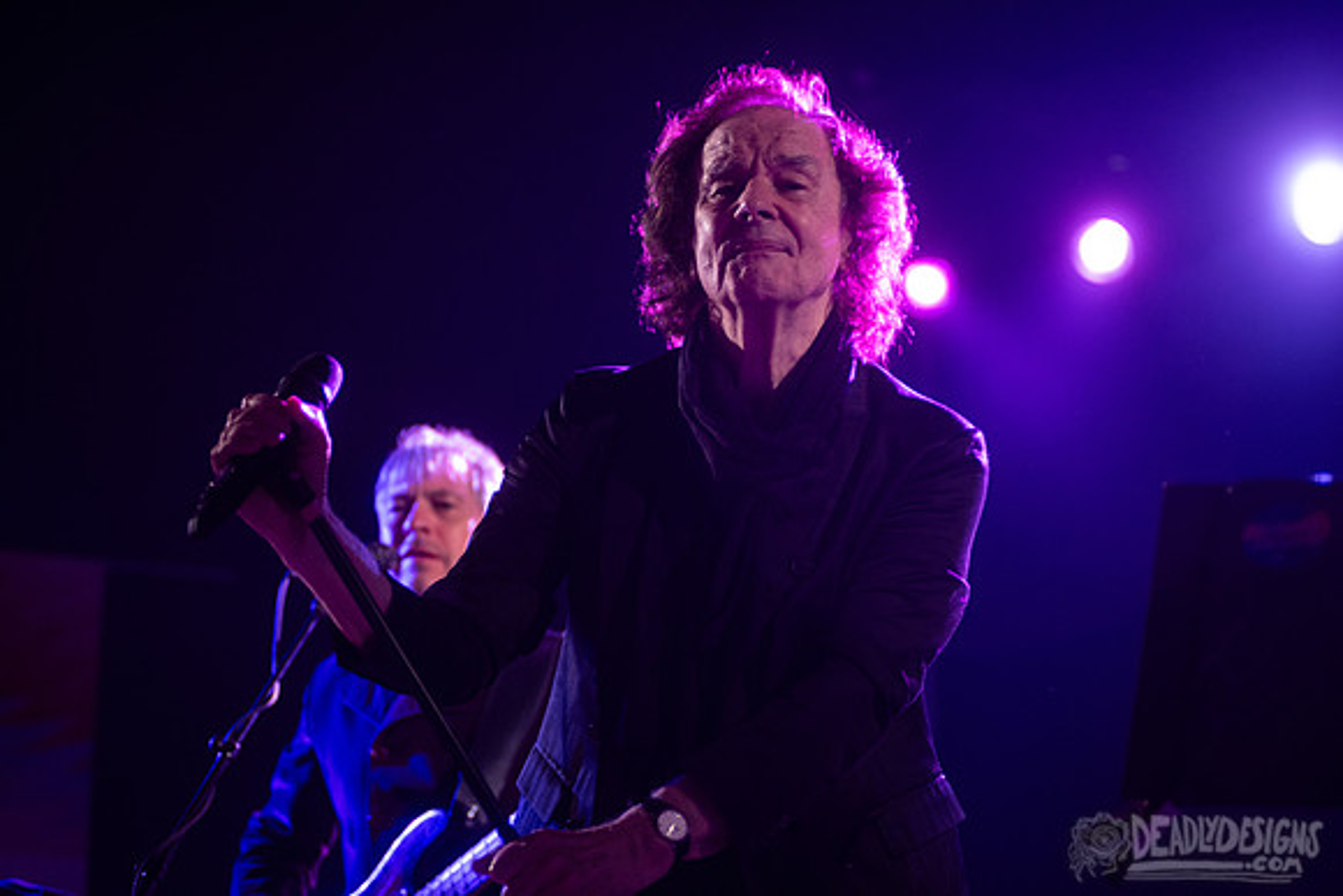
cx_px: 672
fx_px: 2985
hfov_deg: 25.4
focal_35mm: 80
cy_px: 448
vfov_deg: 17.1
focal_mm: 80
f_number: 3.2
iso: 1600
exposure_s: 1/200
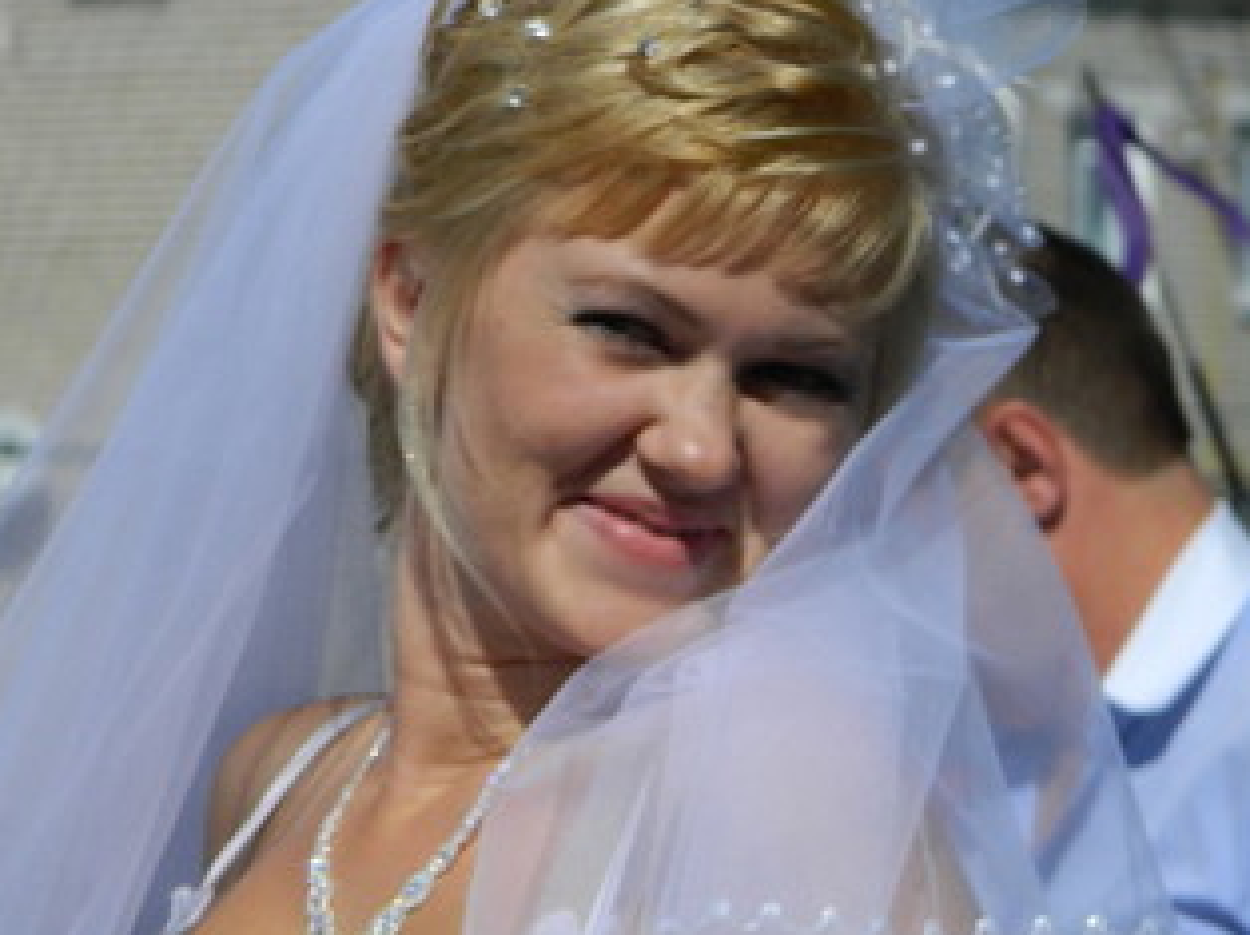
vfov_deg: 3.4
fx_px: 15985
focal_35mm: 443
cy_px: 738
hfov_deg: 4.5
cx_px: 454
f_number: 5.6
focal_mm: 50
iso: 80
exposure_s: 1/1000
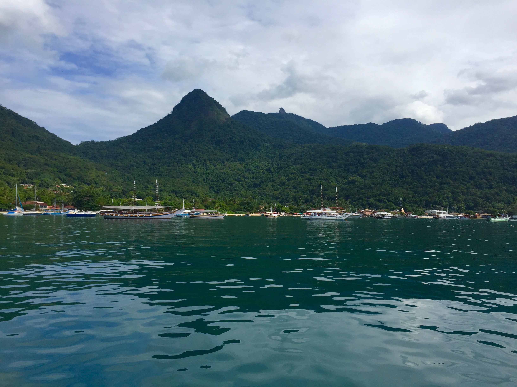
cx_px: 258
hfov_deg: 61.7
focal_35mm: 29
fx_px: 433
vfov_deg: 48.2
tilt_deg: +4.6
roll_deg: -1.6
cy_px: 194
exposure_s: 1/3597
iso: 32
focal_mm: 4.15
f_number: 2.2
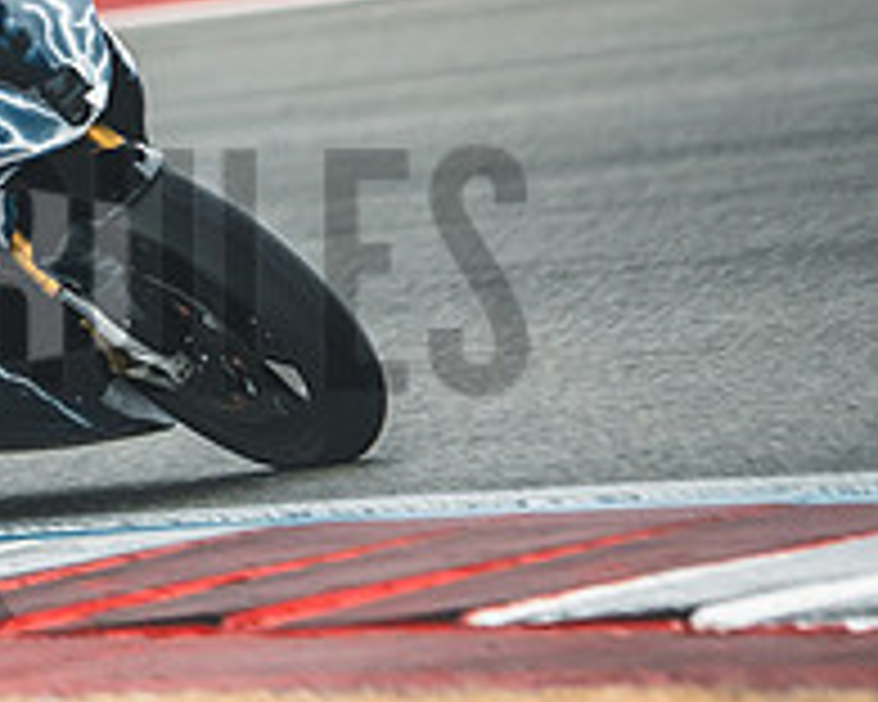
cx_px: -423
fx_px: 21802
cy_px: 277
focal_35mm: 839
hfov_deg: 2.3
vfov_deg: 1.8
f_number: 2
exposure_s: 1/3200
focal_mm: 200
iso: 1250
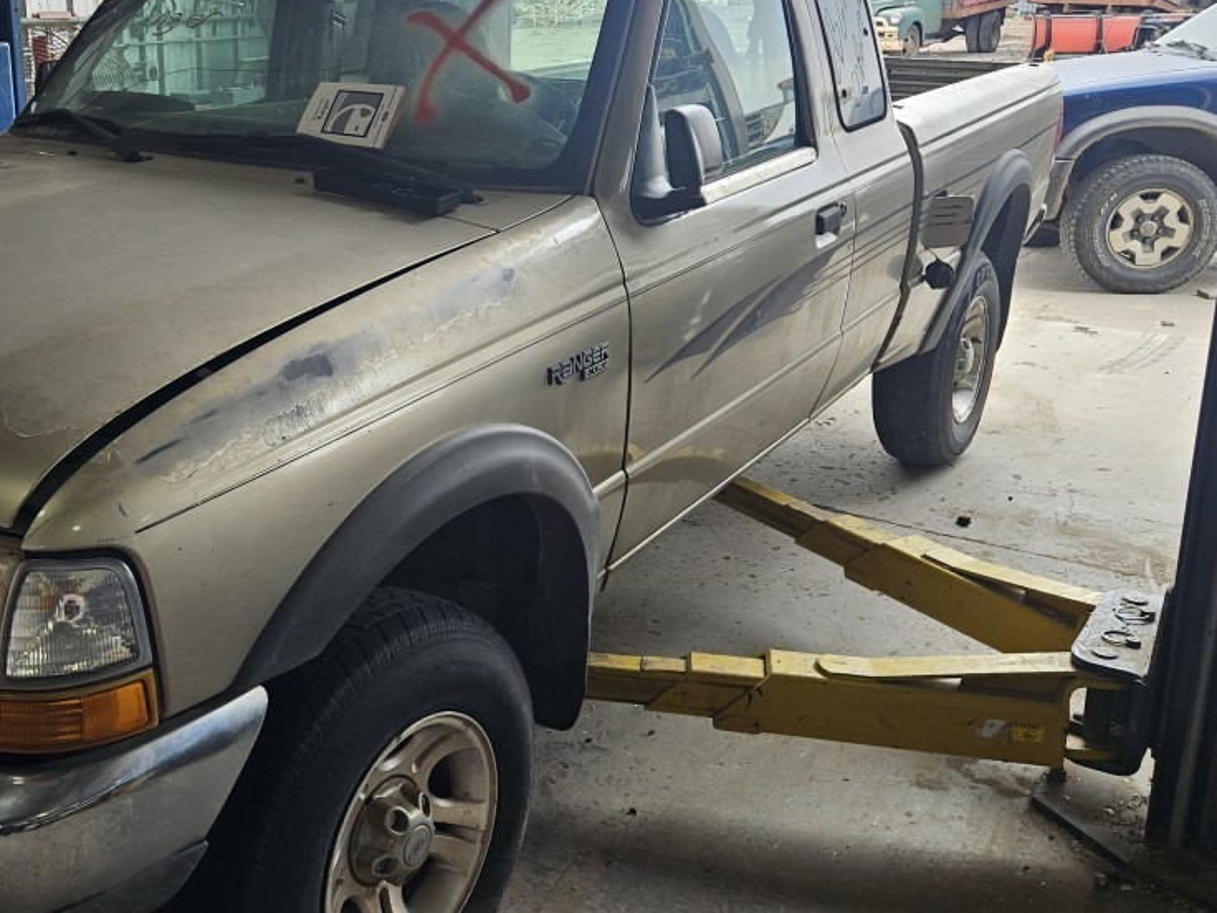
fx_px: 1406
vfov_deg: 35.9
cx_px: 344
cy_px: 374
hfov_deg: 45.6
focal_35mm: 40
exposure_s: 1/125
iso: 25
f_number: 1.8
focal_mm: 5.4
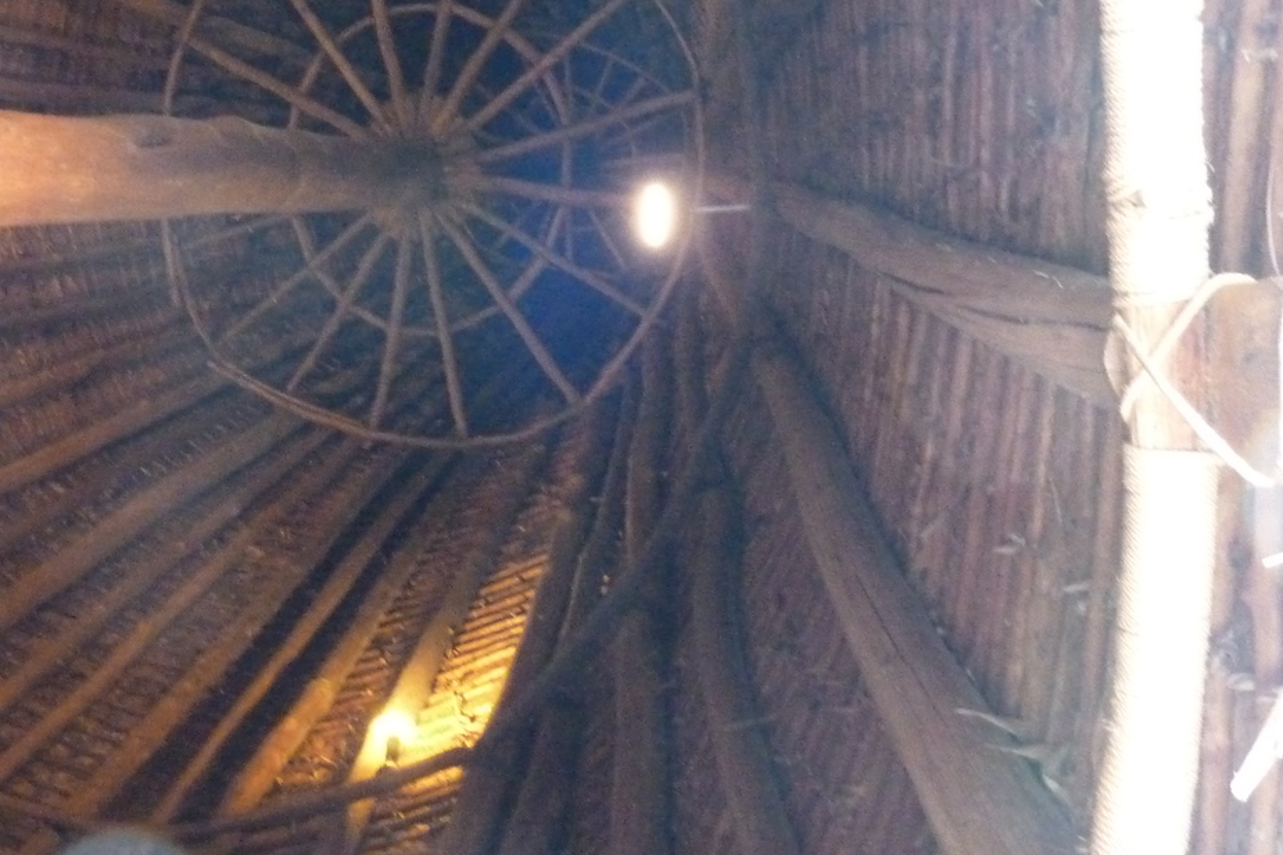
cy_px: 261
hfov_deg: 42.4
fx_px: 1603
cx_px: 341
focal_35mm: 45
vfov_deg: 29.6
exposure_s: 1/4
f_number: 3.3
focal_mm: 4.1
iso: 800
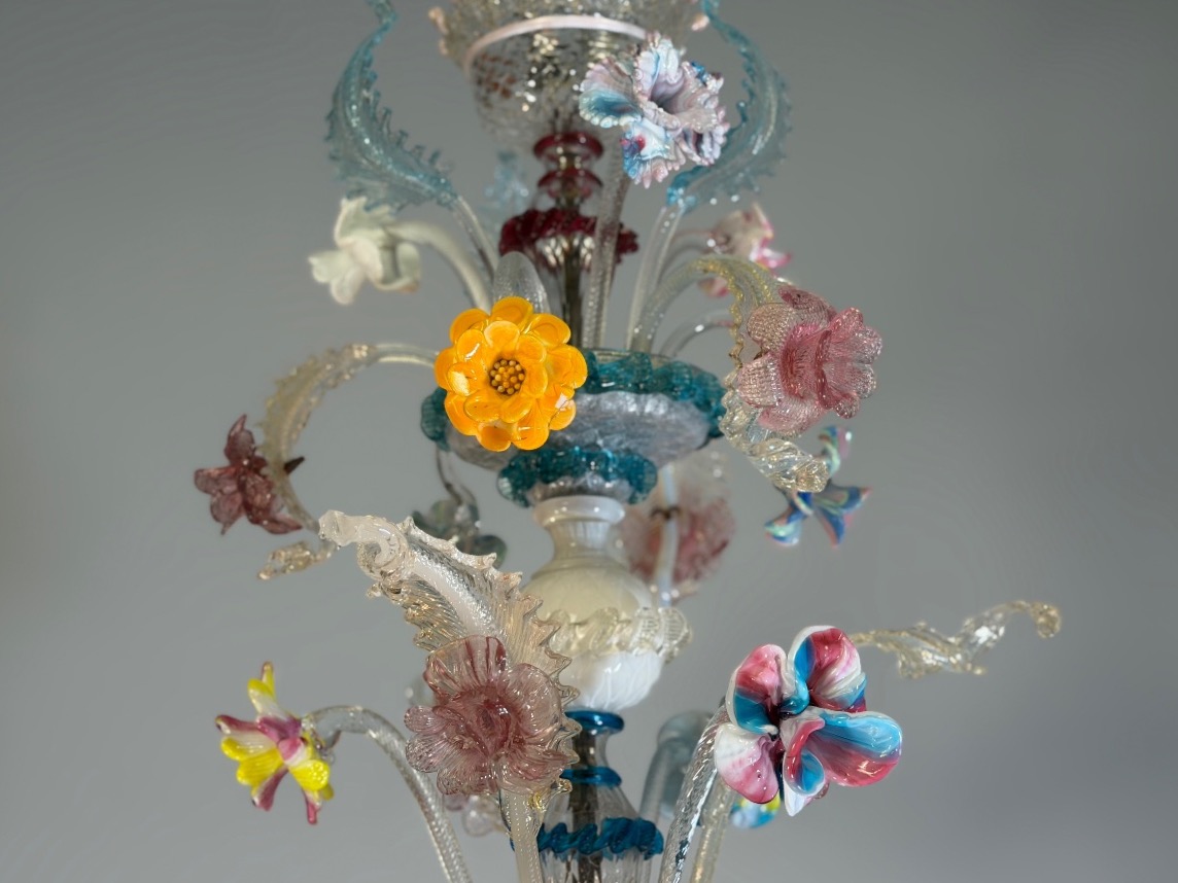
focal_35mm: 48
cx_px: 589
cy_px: 442
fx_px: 1633
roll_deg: -0.6
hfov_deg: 39.7
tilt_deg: +17.2
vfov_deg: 30.3
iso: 50
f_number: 1.78
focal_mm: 6.76
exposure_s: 1/50
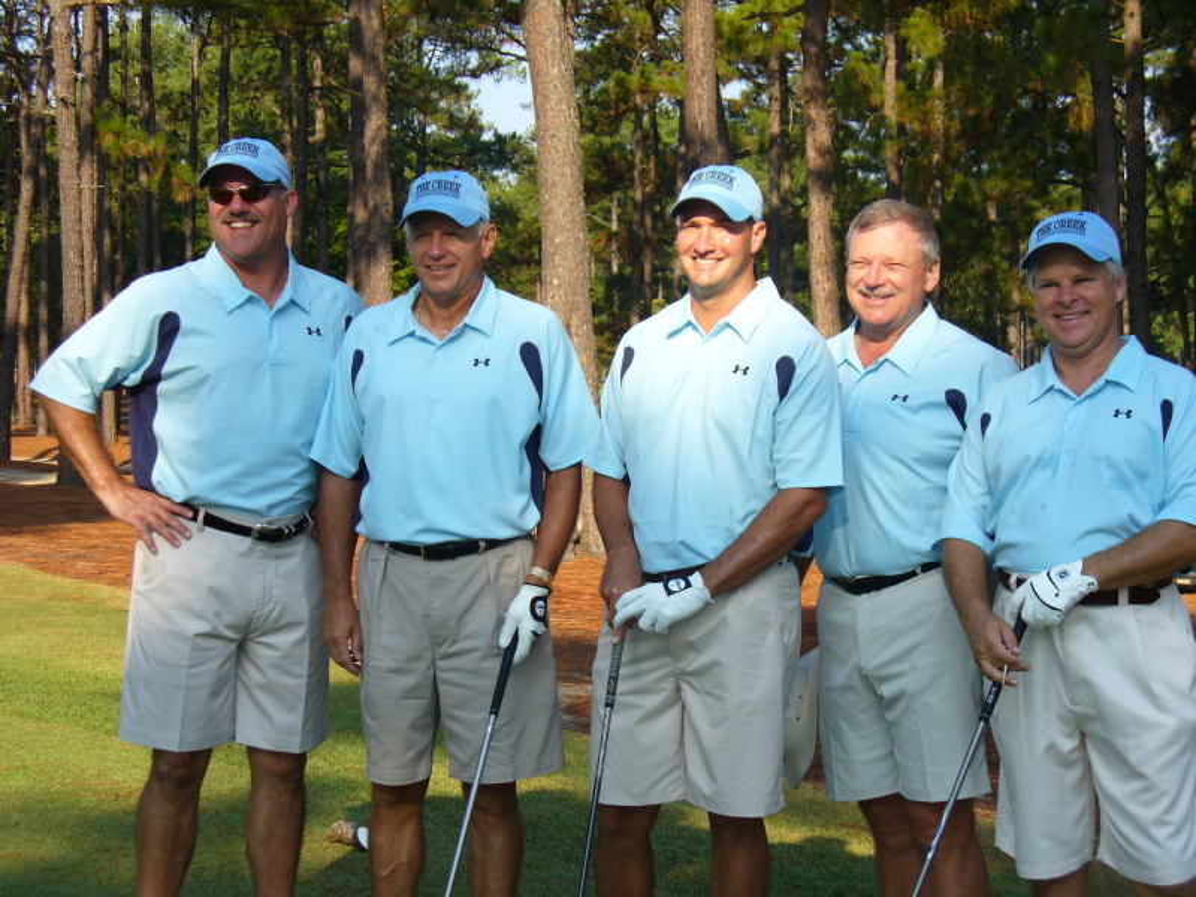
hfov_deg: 25.0
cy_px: 448
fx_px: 2695
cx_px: 598
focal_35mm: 78
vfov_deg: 18.9
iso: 80
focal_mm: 12.8
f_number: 3.3
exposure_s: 1/400
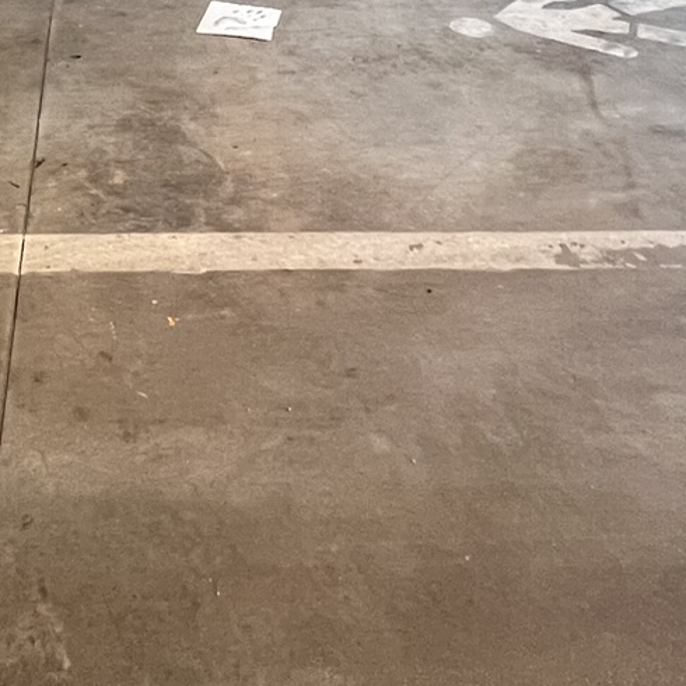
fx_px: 1076
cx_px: 22
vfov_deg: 25.2
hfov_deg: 32.9
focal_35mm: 48
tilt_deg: -4.0
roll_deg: +3.1
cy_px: -385
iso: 250
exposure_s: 1/50
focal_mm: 1.57
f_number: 1.8
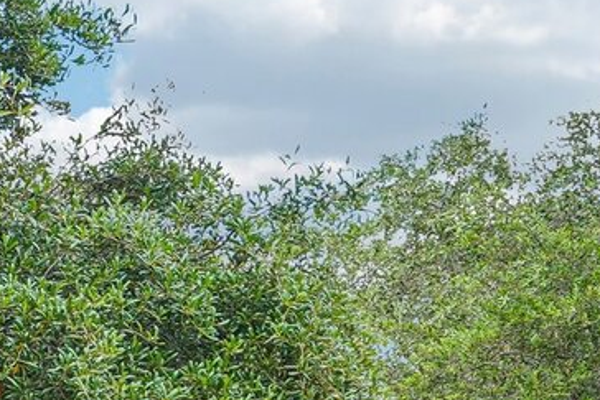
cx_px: -466
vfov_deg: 10.3
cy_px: 576
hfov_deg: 14.1
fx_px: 2151
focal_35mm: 129
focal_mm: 29
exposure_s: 1/40
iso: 100
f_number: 8
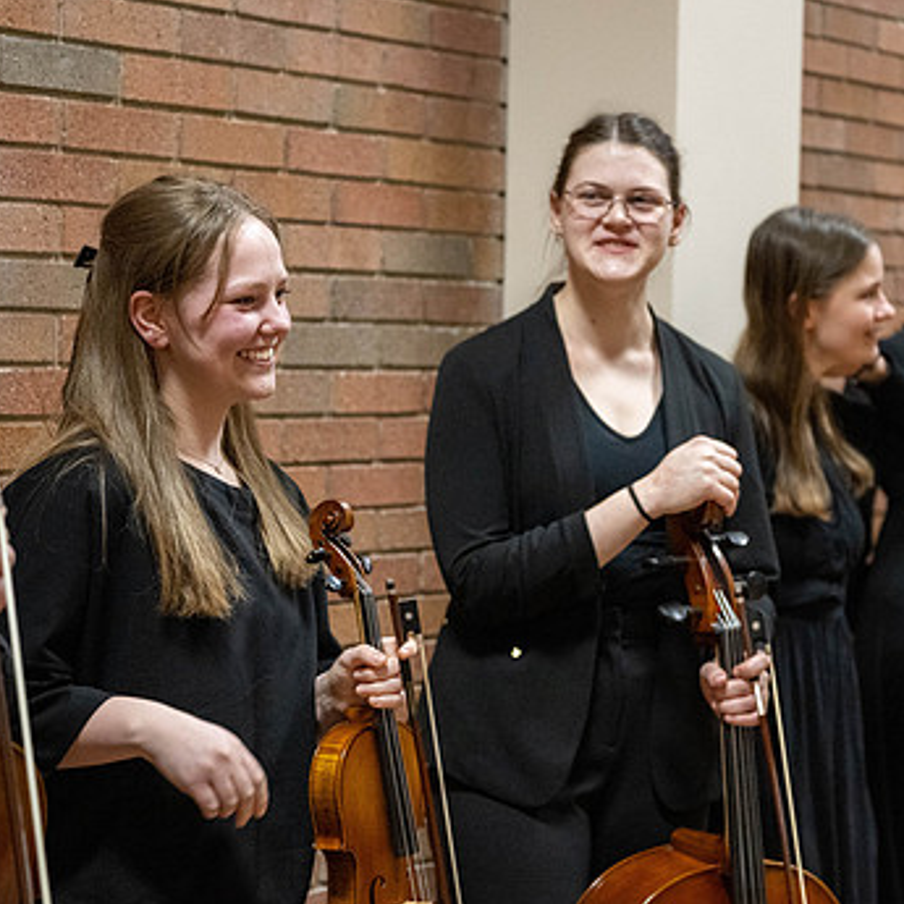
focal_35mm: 83
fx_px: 2452
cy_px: 494
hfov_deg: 20.9
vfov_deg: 20.9
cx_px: 535
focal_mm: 58
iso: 6400
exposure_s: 1/250
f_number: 2.8
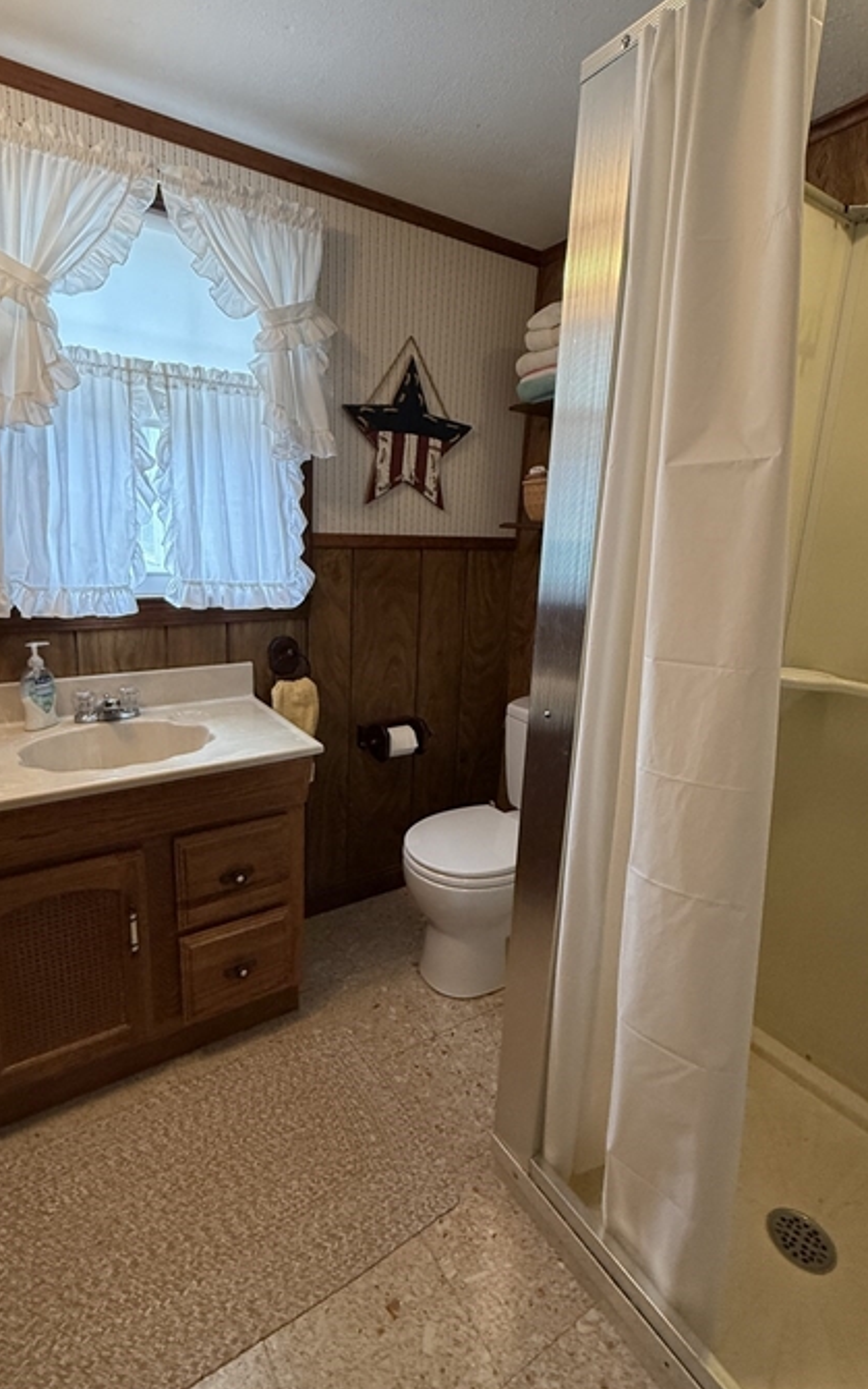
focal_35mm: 17
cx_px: 394
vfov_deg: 94.3
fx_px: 643
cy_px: 674
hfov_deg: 67.9
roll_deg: -2.0
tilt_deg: -11.9
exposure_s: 1/120
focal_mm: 2.22
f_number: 2.2
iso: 320
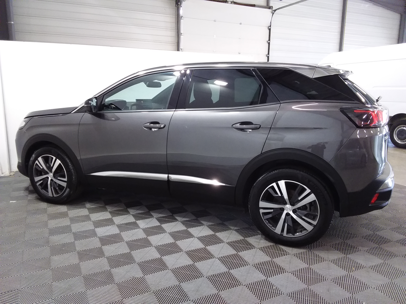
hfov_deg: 63.4
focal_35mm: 28
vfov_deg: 49.7
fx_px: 328
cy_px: 152
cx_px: 203
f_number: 1.9
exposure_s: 1/30
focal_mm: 2.91
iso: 125
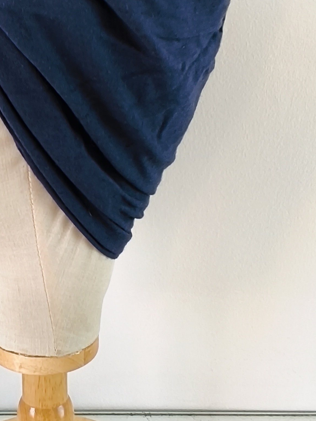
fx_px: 596
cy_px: 202
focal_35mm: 49
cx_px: 28
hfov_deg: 28.5
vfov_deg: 38.9
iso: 50
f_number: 2.2
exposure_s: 1/20
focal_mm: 1.65
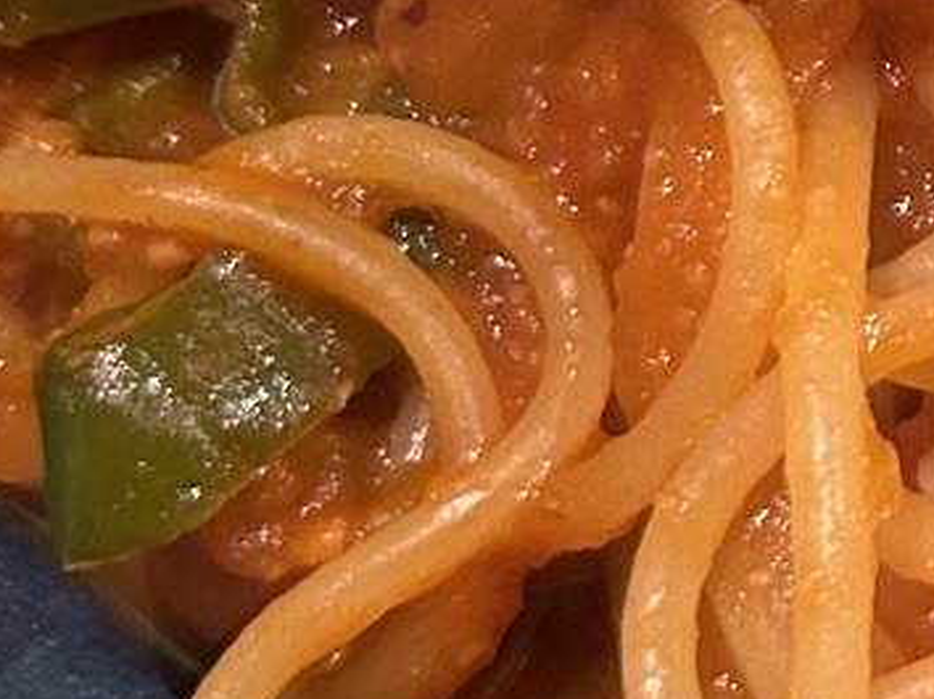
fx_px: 3964
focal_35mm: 147
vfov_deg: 9.9
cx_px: 1781
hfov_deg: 12.1
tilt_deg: -55.3
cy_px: -200
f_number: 1.5
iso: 320
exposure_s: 1/60
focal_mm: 5.7
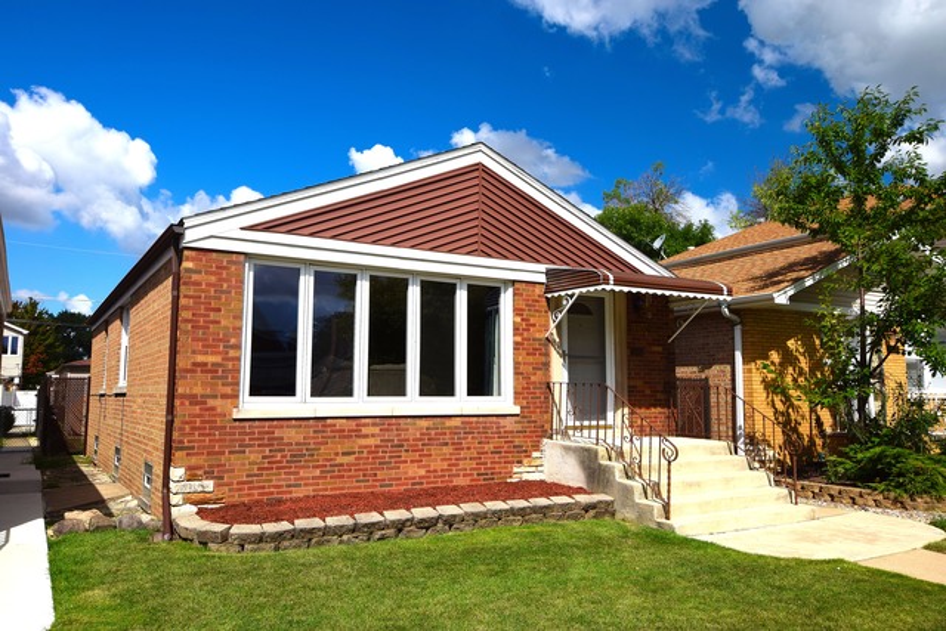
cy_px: 316
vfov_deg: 48.0
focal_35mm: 27
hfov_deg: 67.4
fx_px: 710
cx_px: 473
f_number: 9
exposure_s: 1/320
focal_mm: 18
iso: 200
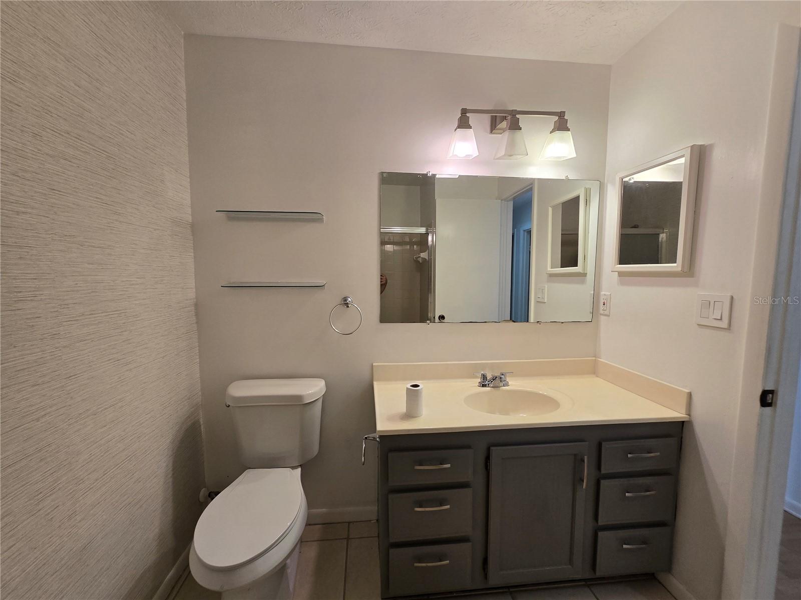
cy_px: 300
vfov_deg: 89.9
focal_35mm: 13
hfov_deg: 106.2
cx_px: 400
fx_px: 301
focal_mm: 2.2
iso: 80
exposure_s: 1/60
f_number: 2.2
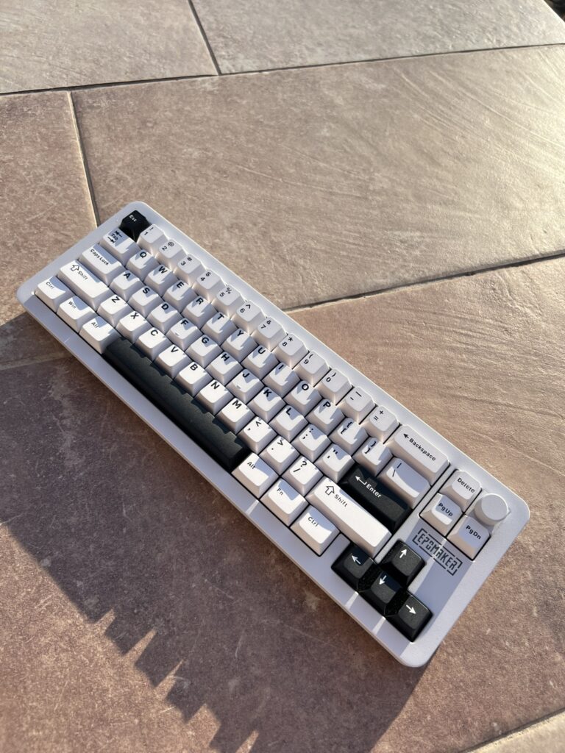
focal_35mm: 26
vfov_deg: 67.3
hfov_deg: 53.1
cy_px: 376
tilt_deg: -57.7
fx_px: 566
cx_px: 282
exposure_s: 1/3257
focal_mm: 5.7
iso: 50
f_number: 1.5
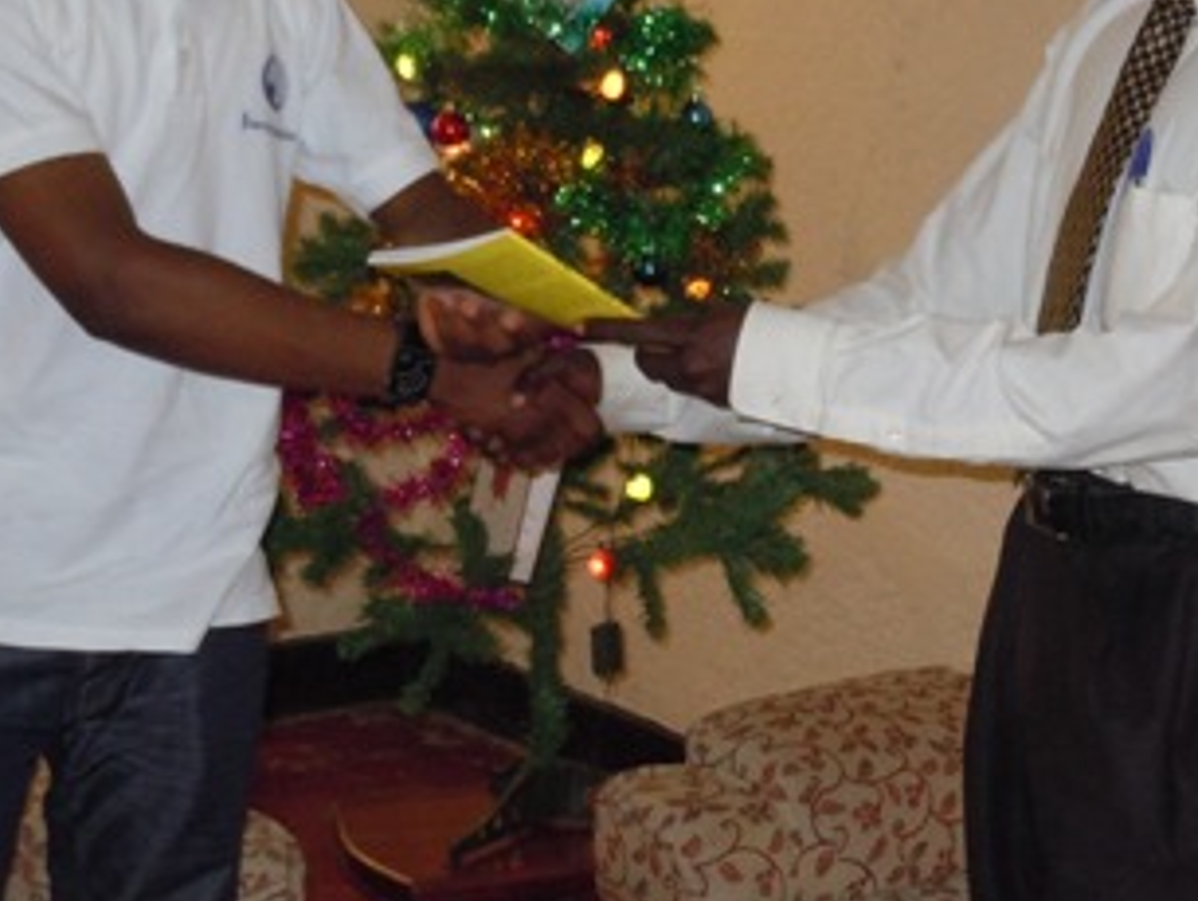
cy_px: 462
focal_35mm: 94
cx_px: 775
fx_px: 3256
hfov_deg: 20.8
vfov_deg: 15.7
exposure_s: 1/30
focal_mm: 8.1
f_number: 4.6
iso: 400
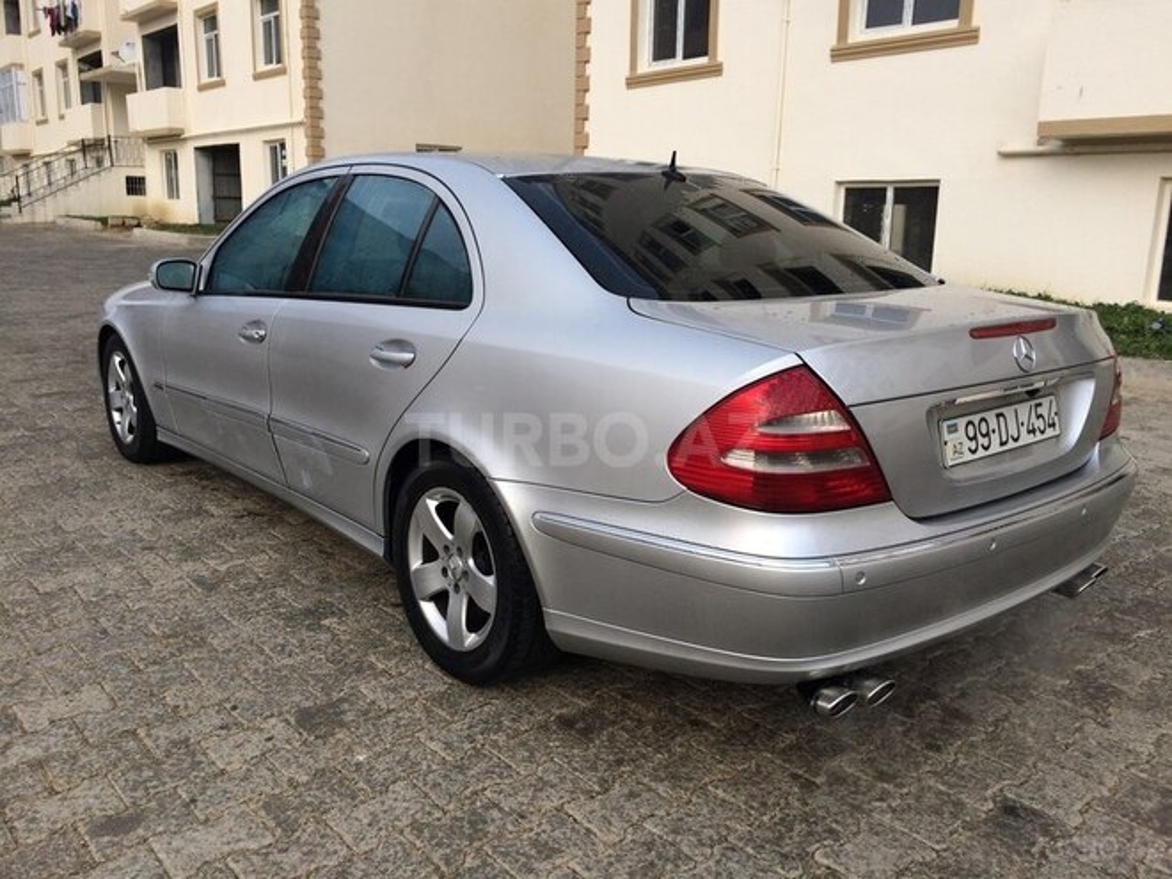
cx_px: 586
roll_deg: -0.8
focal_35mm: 29
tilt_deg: -13.1
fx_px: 982
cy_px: 440
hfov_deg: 61.7
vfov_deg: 48.2
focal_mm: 4.15
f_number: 2.2
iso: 32
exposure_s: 1/432
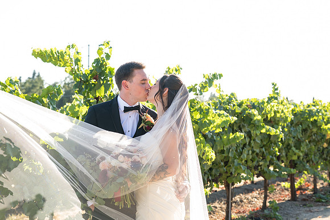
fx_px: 587
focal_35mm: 64
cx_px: 165
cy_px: 110
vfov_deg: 21.3
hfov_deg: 31.4
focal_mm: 64
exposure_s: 1/400
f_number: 5
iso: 500
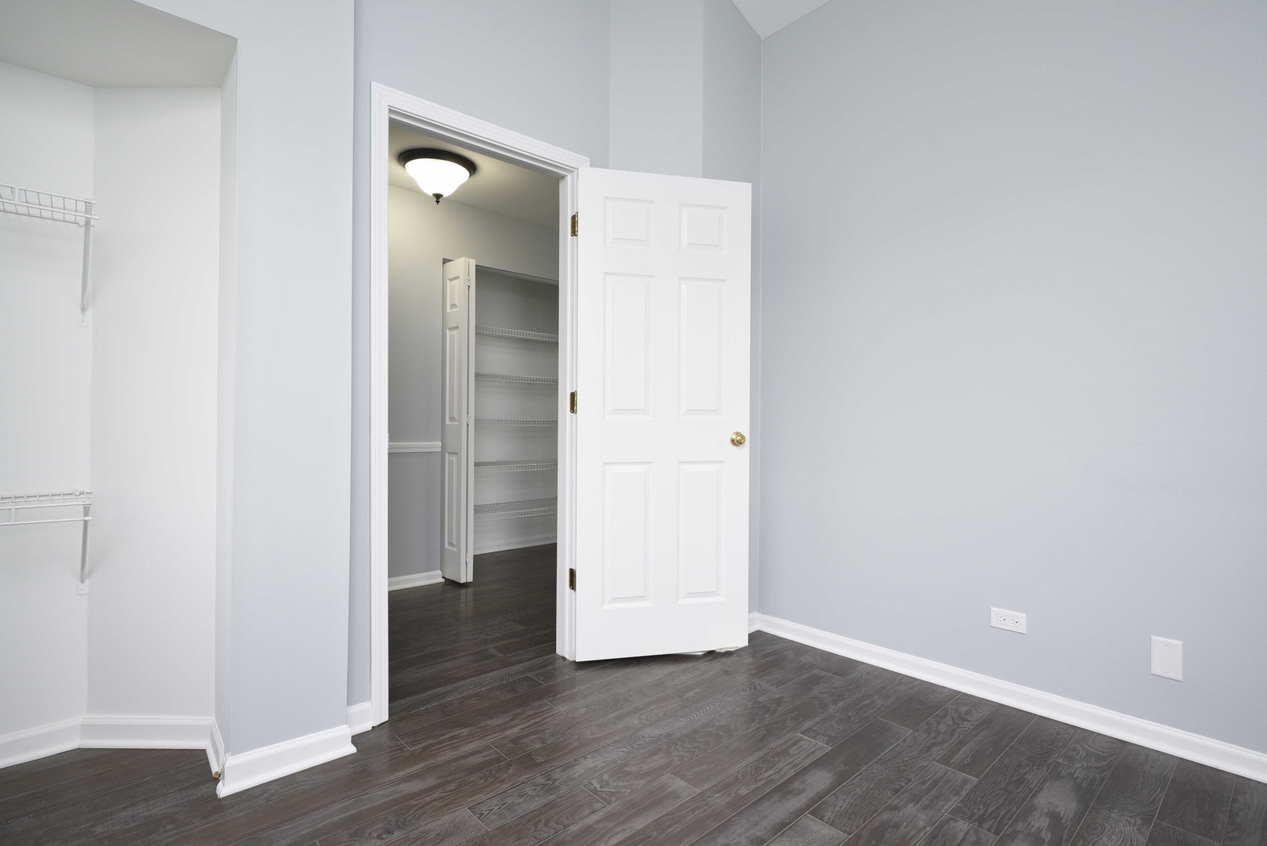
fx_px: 598
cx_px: 634
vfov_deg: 70.5
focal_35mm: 17
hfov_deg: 93.3
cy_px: 423
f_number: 8
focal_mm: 17
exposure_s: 1/25
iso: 320
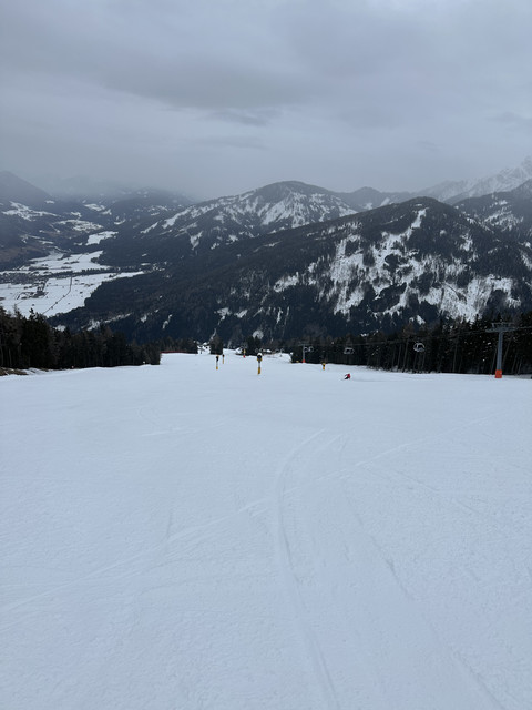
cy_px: 355
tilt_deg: -16.1
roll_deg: -1.8
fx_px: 492
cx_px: 266
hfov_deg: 56.8
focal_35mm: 24
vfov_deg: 71.6
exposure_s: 1/3247
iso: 80
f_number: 1.78
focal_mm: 6.86
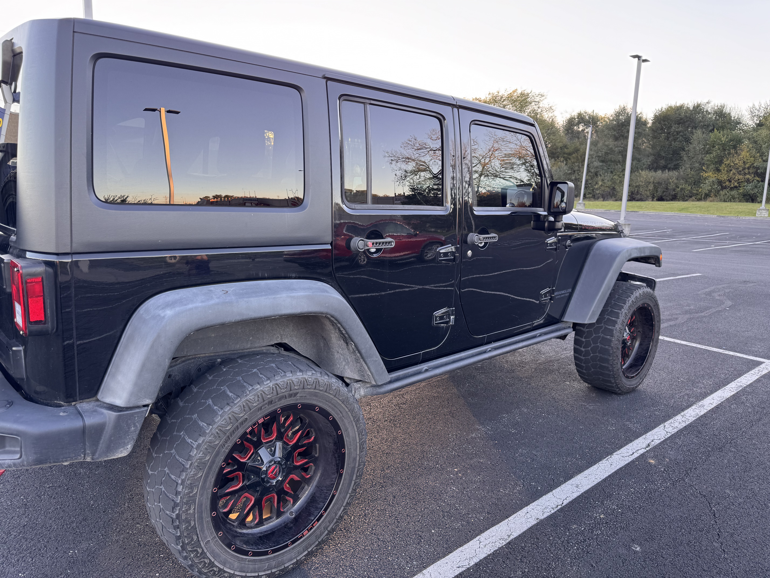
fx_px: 534
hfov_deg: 71.6
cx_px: 385
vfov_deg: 56.8
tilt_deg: -6.5
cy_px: 289
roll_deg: -2.1
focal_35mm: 24
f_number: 1.78
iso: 80
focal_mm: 6.76
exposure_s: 1/121
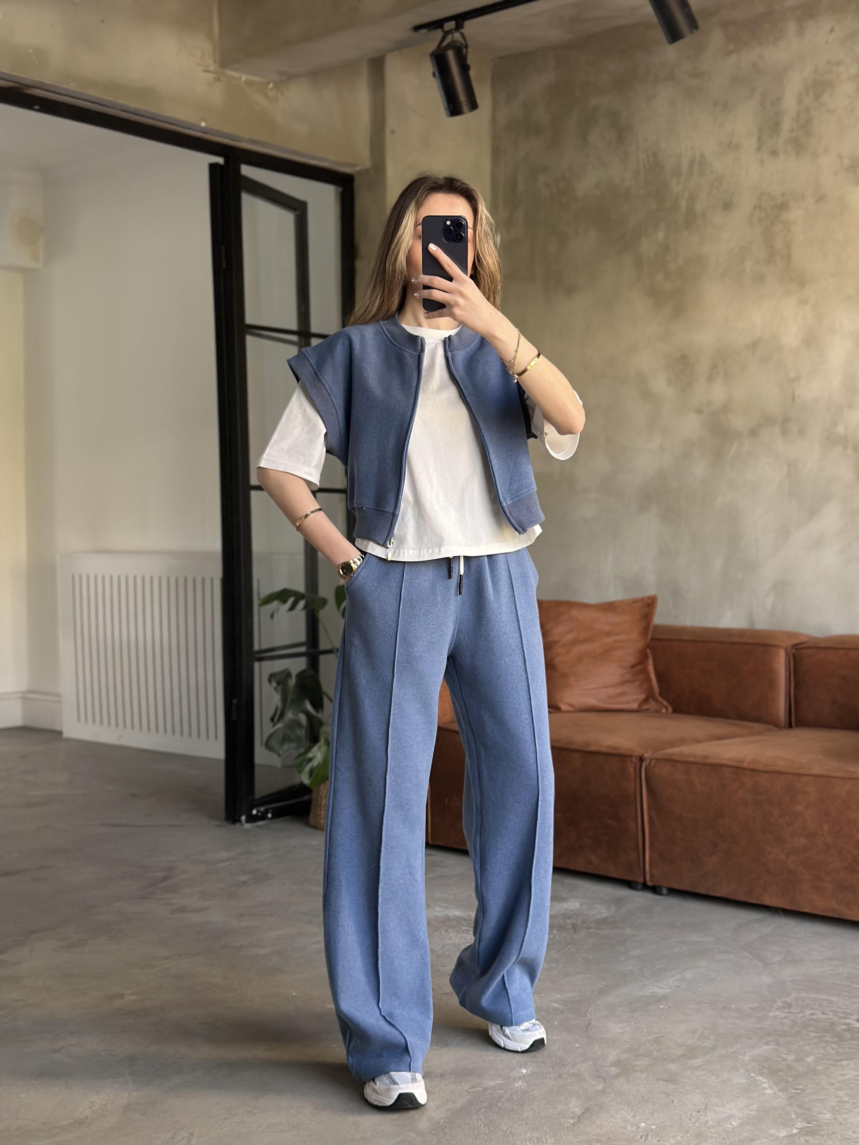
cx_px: 430
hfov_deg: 30.3
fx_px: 1588
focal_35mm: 48
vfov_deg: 39.7
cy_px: 572
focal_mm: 6.86
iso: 250
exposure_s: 1/60
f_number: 1.78
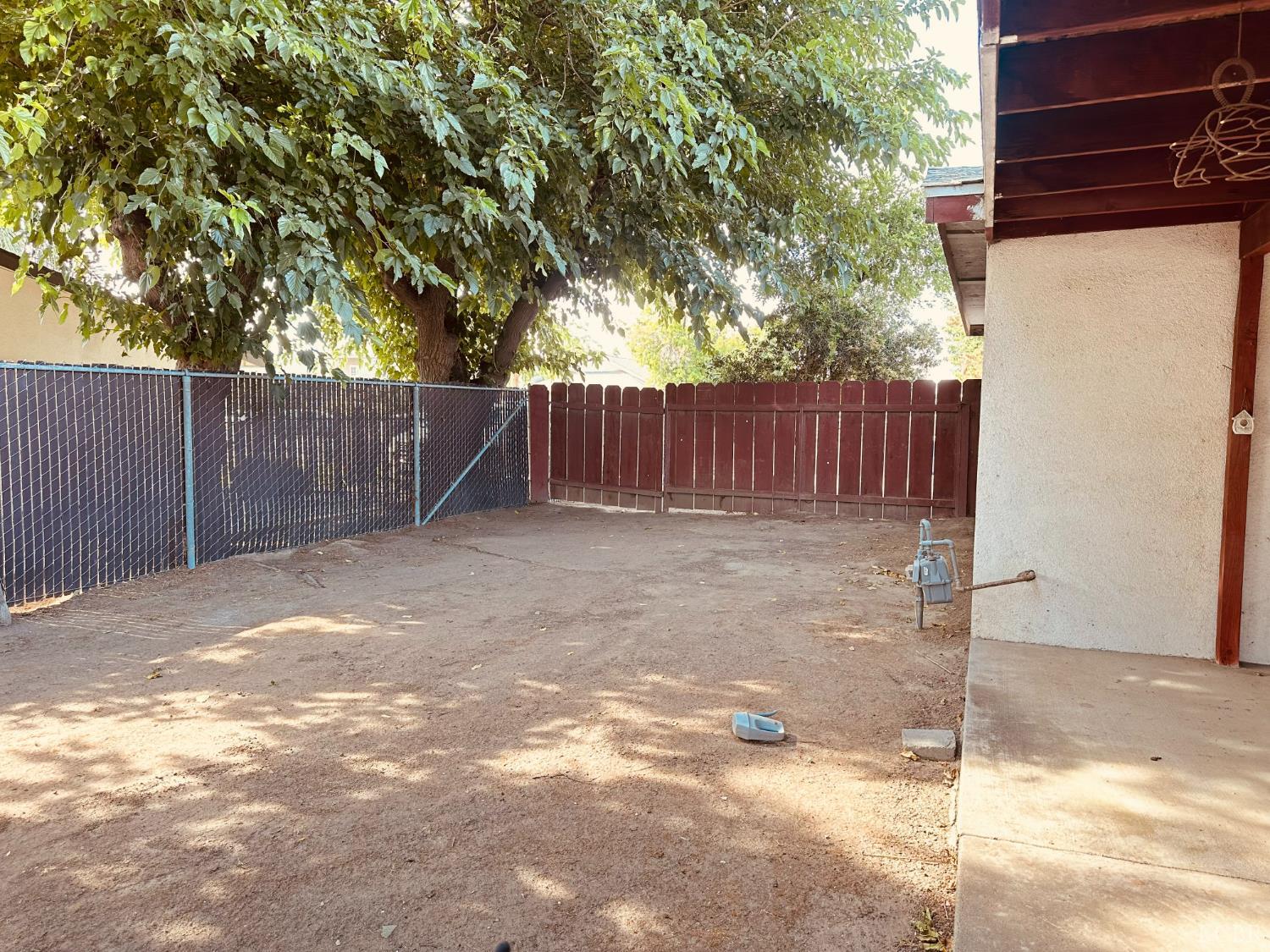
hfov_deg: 71.6
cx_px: 635
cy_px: 476
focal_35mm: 24
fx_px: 881
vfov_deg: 56.8
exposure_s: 1/121
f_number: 1.78
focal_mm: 6.86
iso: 125
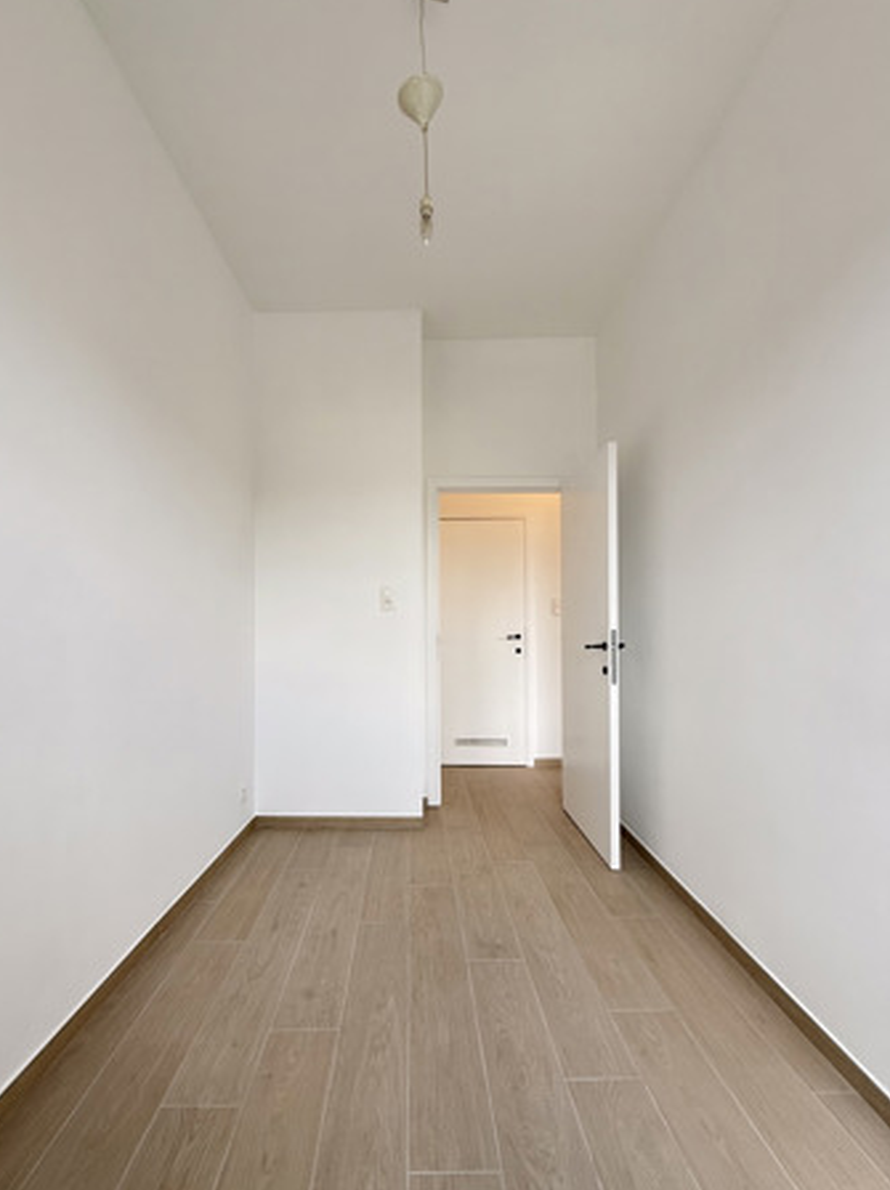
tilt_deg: +1.3
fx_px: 515
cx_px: 416
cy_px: 619
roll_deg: -0.5
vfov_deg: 98.2
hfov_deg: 81.5
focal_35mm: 15
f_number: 2.2
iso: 64
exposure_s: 1/99
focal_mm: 2.22
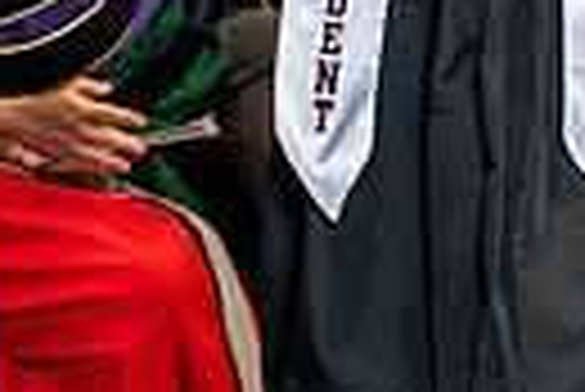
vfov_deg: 4.3
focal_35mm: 312
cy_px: -444
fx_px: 5076
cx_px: 140
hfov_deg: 6.6
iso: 2500
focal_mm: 70
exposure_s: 1/200
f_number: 5
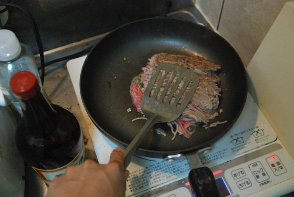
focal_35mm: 45
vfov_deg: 30.0
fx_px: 368
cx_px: 147
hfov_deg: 43.5
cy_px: 98
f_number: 4
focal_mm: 30
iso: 1600
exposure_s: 1/60
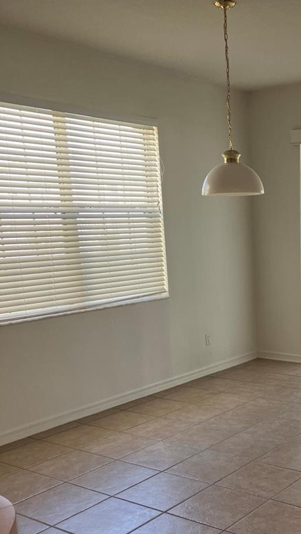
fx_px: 610
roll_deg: +0.3
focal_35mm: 43
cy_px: 351
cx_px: 281
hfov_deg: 26.6
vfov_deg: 46.7
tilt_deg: -12.5
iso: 64
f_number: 1.8
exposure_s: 1/120
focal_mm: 3.99
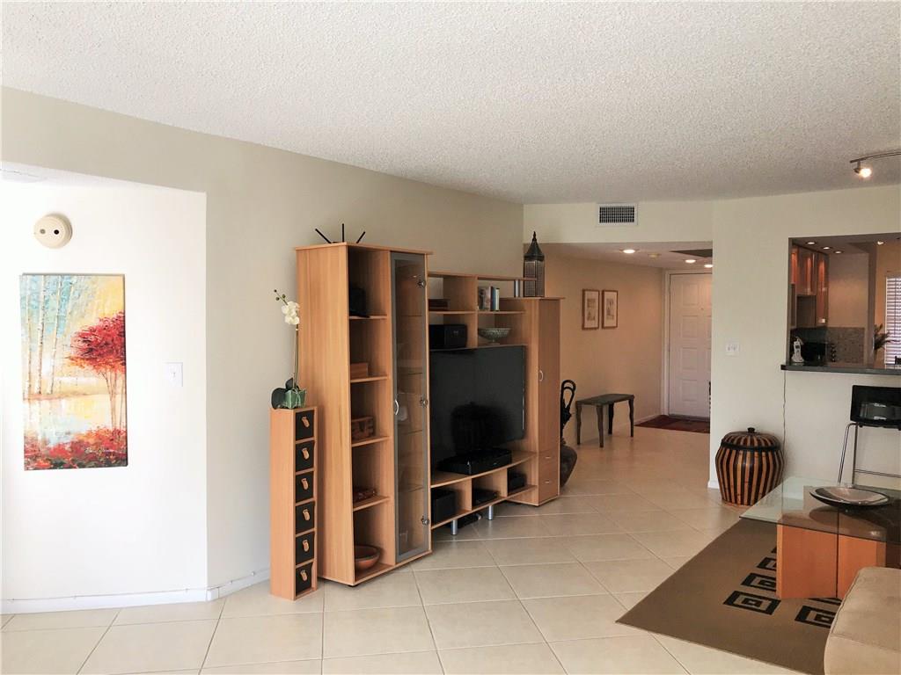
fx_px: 729
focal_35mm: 28
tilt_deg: -2.5
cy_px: 338
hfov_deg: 63.4
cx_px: 450
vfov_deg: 49.7
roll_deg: +0.2
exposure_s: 1/202
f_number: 1.8
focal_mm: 3.99
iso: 20
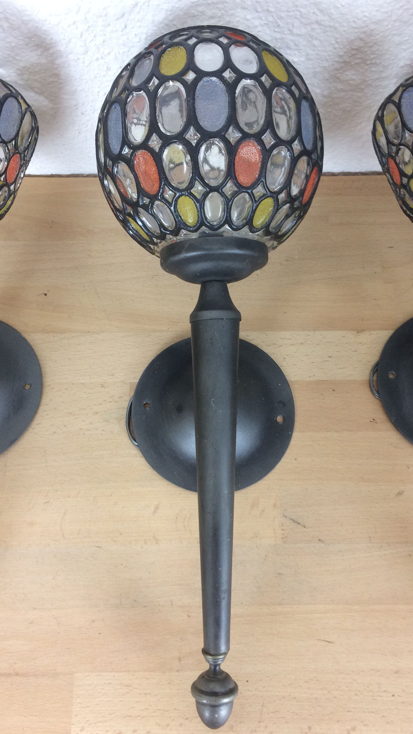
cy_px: 368
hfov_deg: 36.7
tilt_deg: -73.7
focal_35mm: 32
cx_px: 222
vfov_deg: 61.0
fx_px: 623
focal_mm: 4.15
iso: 100
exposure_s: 1/33
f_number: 2.2
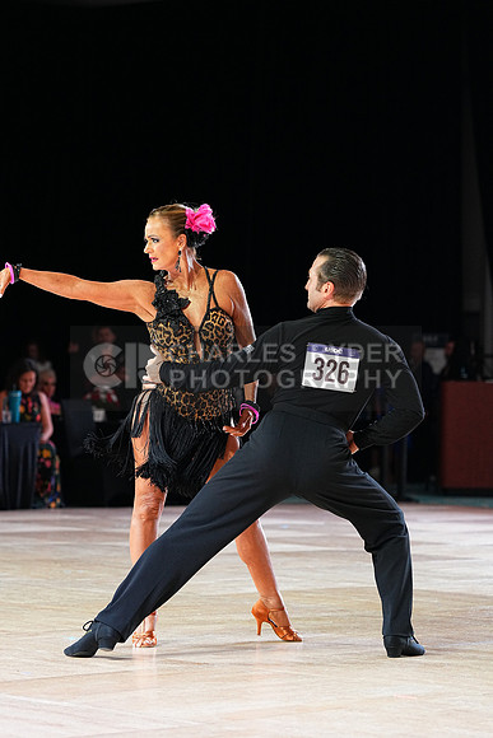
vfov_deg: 16.6
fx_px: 2525
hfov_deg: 11.2
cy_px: 369
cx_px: 246
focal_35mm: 123
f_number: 4
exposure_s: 1/400
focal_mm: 123
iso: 2500
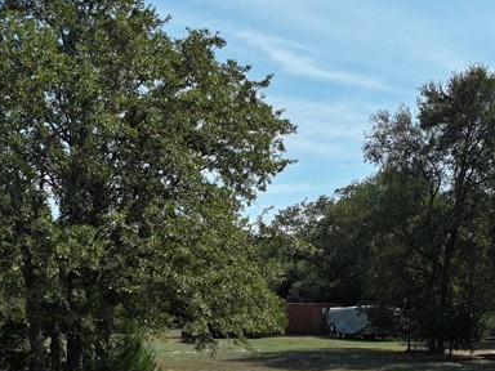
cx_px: 330
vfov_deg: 22.7
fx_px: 915
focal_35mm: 64
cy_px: 287
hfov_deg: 30.0
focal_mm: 12.29
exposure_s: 1/400
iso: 150
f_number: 2.8
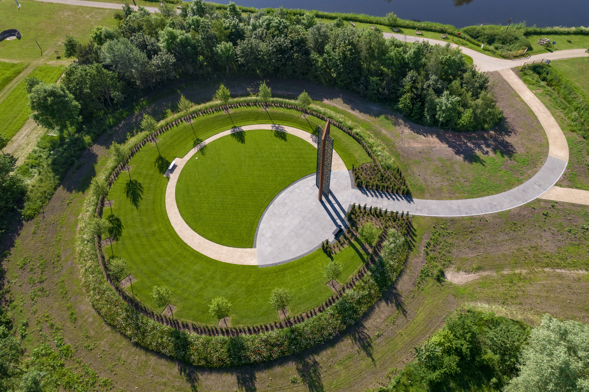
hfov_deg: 78.6
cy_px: 196
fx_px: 360
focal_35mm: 22
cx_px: 294
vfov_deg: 57.2
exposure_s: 1/50
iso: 100
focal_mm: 8.38
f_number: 2.8
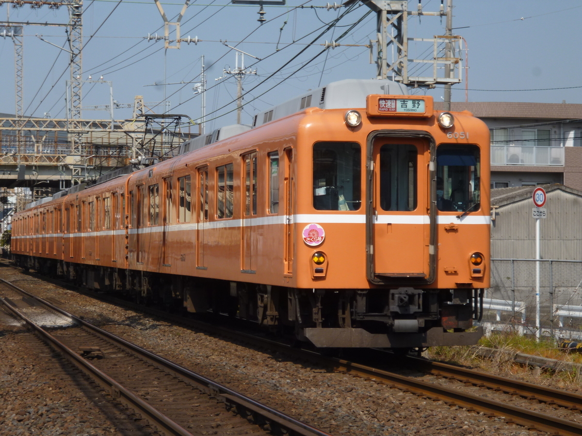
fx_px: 1648
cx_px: 291
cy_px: 218
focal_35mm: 98
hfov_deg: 20.0
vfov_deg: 15.1
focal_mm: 17.5
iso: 100
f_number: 6.2
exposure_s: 1/320
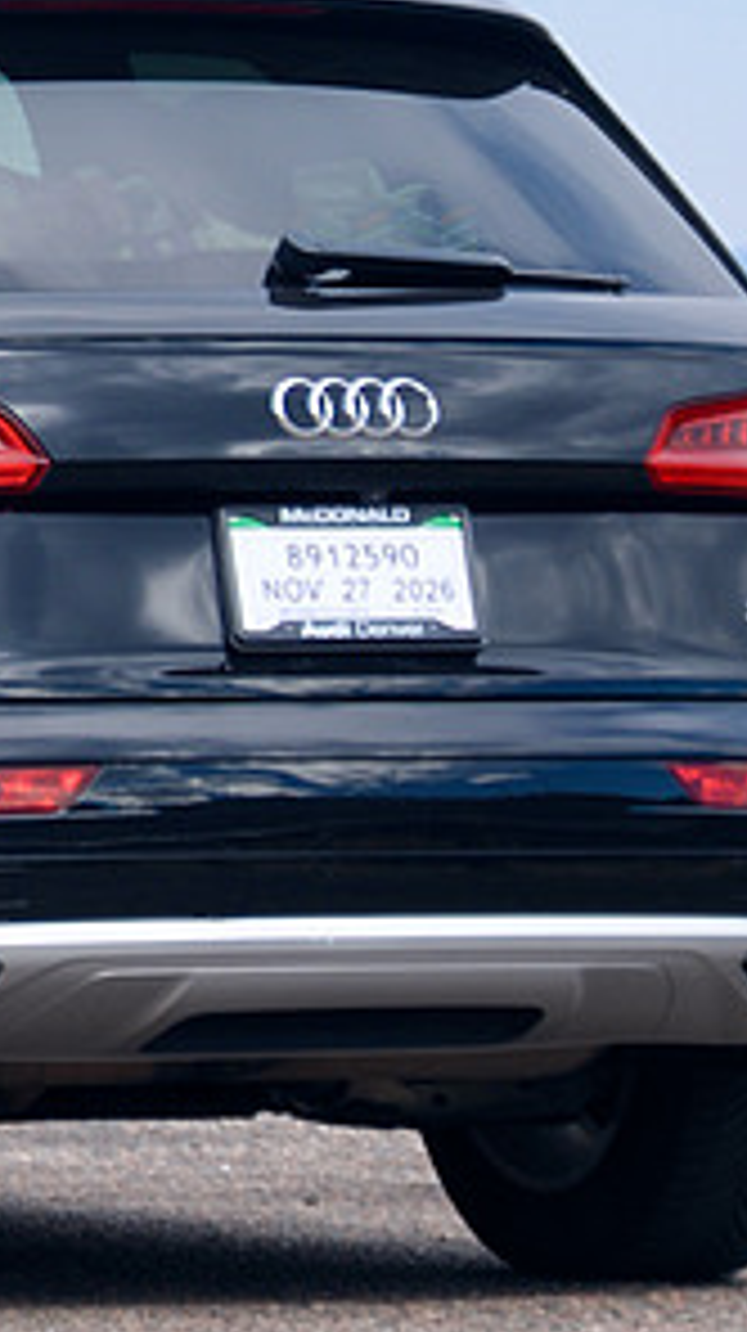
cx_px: -432
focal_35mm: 331
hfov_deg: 3.6
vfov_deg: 6.5
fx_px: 11682
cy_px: 207
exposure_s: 1/320
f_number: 5.3
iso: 100
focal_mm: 80
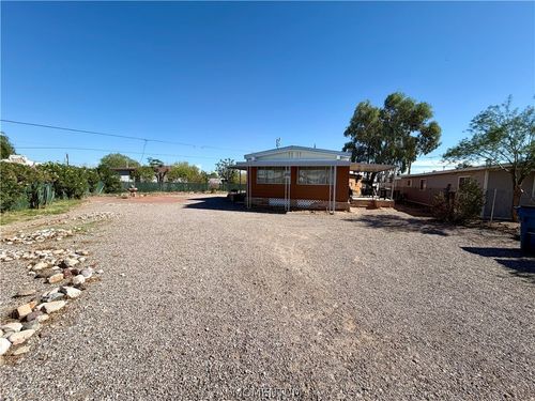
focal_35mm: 14
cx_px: 268
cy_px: 200
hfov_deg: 102.1
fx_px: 216
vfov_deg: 85.7
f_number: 2.2
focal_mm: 2.22
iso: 20
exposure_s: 1/901
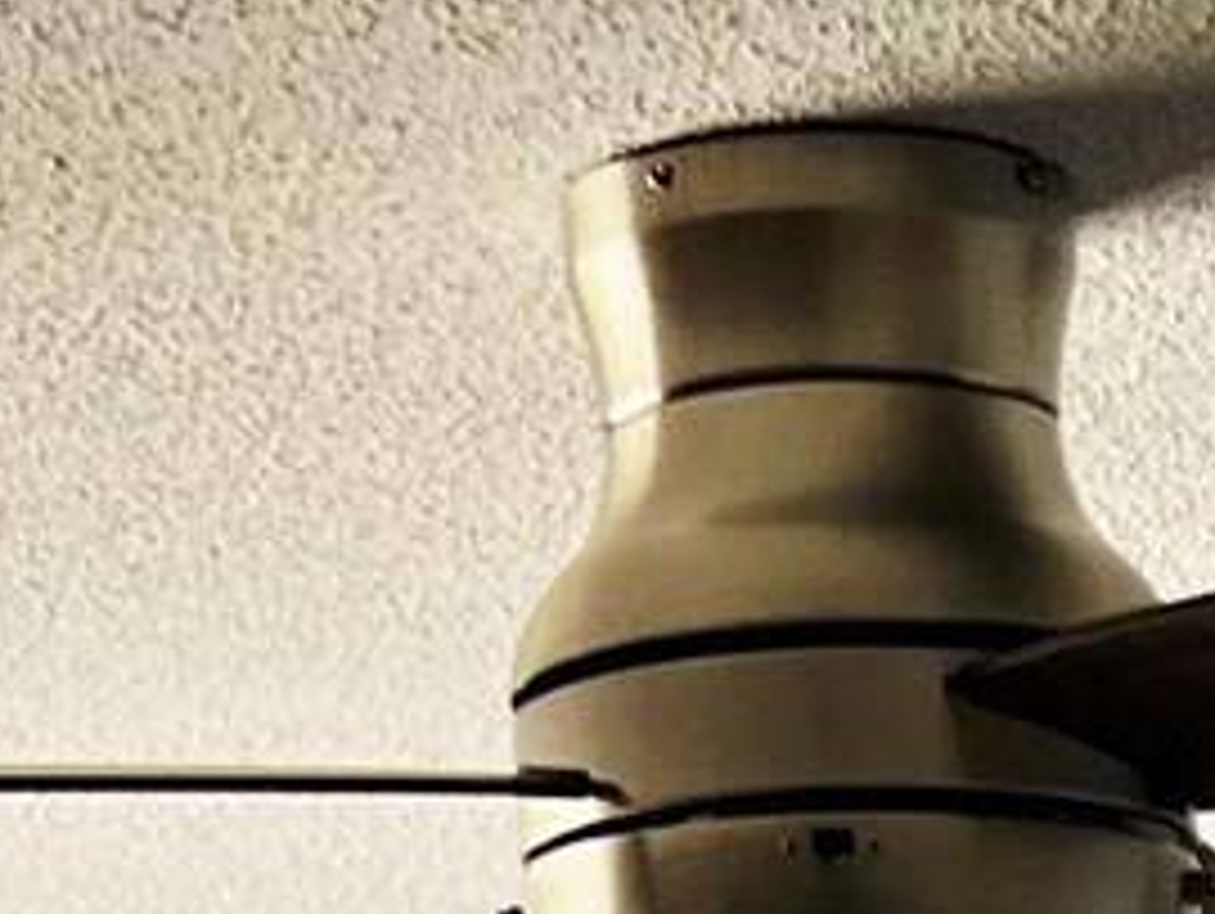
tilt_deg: -6.3
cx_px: 1670
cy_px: 3170
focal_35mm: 197
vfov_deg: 6.6
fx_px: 6921
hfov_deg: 9.8
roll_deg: +2.1
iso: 125
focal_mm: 5.7
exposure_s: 1/122
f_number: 1.5
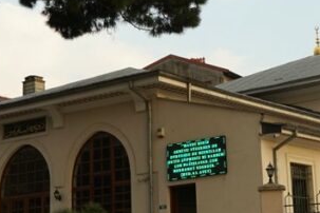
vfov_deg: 13.8
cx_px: 221
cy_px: 11
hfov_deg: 20.7
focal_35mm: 98
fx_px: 871
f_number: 8
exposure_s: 1/80
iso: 100
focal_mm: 29
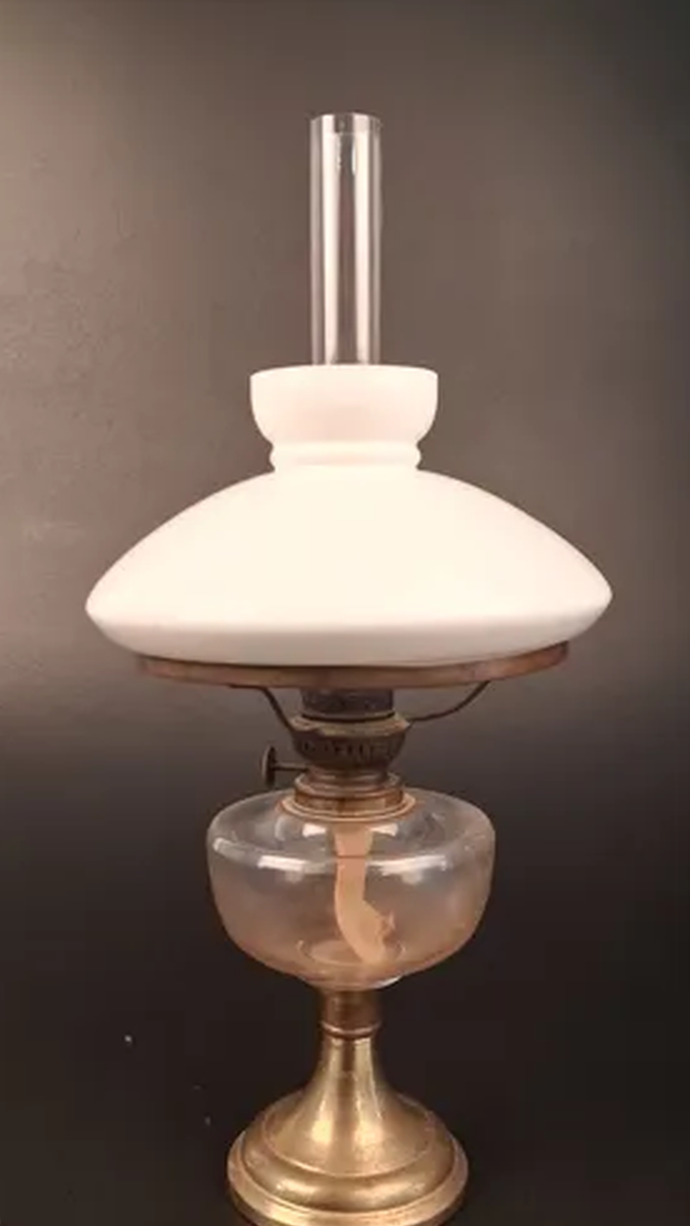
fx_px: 1170
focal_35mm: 36
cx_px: 348
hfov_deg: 32.9
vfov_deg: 55.2
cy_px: 651
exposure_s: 1/50
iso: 400
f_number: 1.8
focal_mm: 4
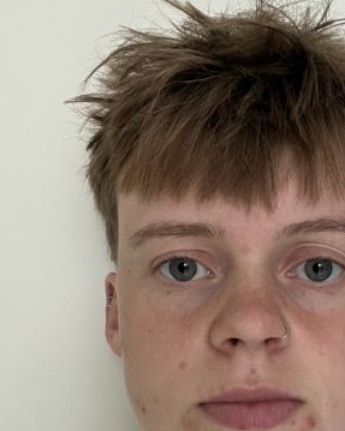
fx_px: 626
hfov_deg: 30.4
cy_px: 329
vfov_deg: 37.0
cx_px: 249
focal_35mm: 49
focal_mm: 2.71
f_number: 2.2
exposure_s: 1/53
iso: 400
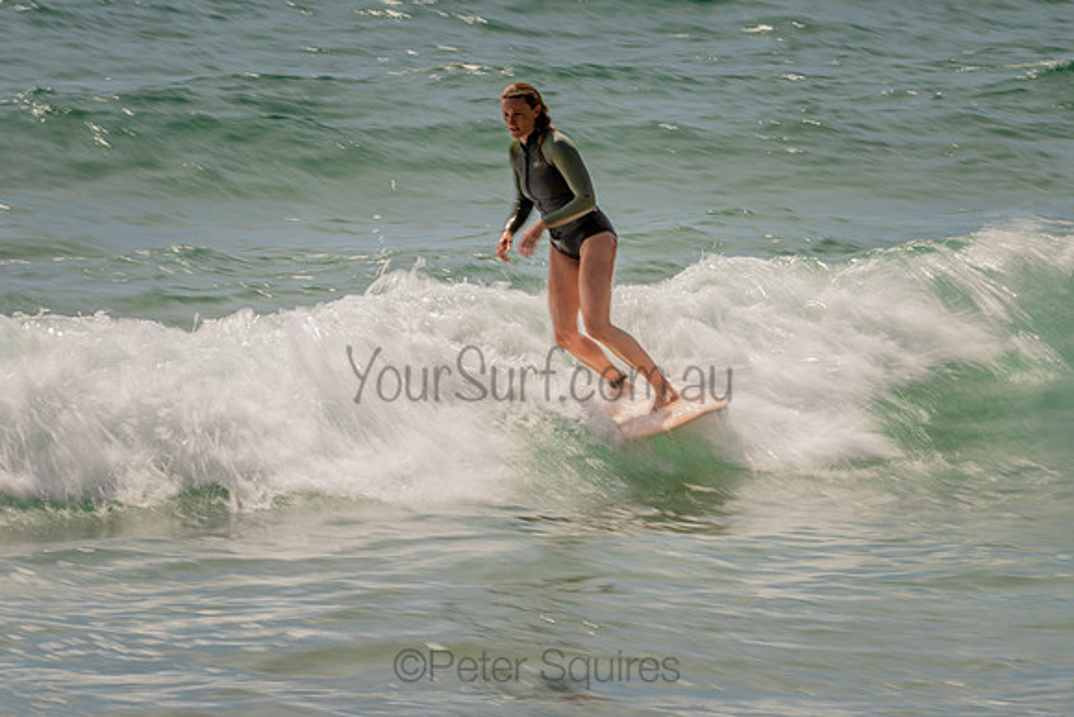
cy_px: 356
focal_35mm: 613
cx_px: 614
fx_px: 18292
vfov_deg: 2.2
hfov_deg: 3.4
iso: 64
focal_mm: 500
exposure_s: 1/20
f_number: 20
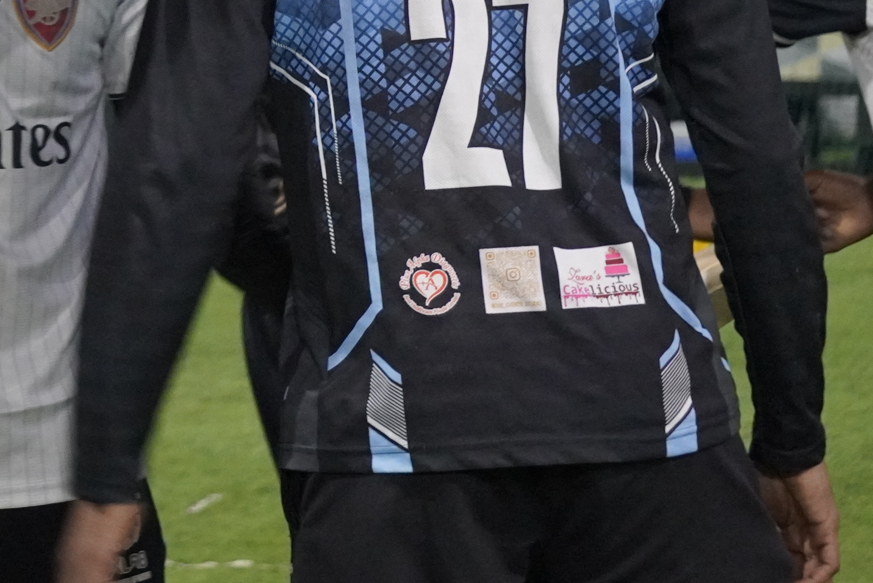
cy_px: -105
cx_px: -156
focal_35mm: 223
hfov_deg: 9.1
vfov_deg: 6.1
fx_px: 5419
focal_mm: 55
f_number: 4.5
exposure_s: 1/200
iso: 4000
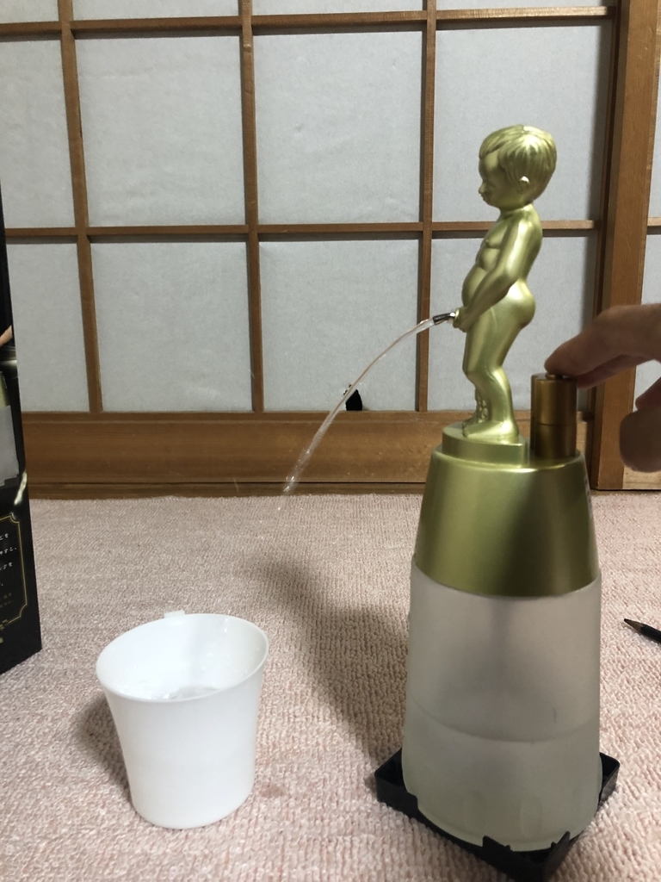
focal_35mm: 28
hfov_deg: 49.7
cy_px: 441
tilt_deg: -12.6
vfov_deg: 63.4
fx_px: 713
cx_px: 330
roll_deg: +0.5
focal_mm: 3.99
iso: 64
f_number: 1.8
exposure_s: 1/15
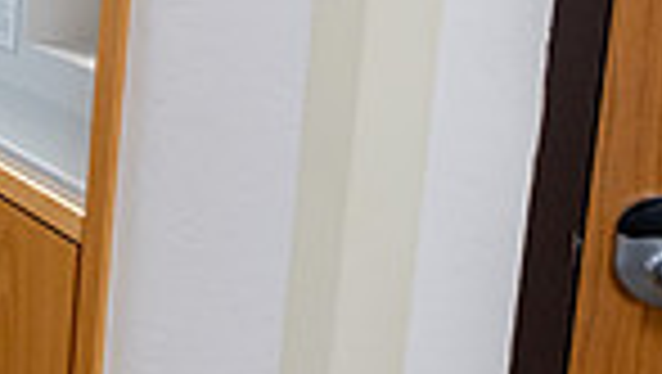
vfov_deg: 17.2
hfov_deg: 24.7
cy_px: -110
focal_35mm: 66
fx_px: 1160
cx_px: -329
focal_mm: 16
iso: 800
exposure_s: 1/160
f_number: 4
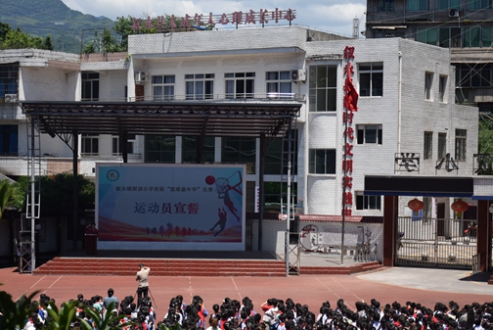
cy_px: 197
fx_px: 1174
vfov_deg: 16.0
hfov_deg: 23.7
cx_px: 212
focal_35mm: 86
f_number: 4.5
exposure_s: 1/2500
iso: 400
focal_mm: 45
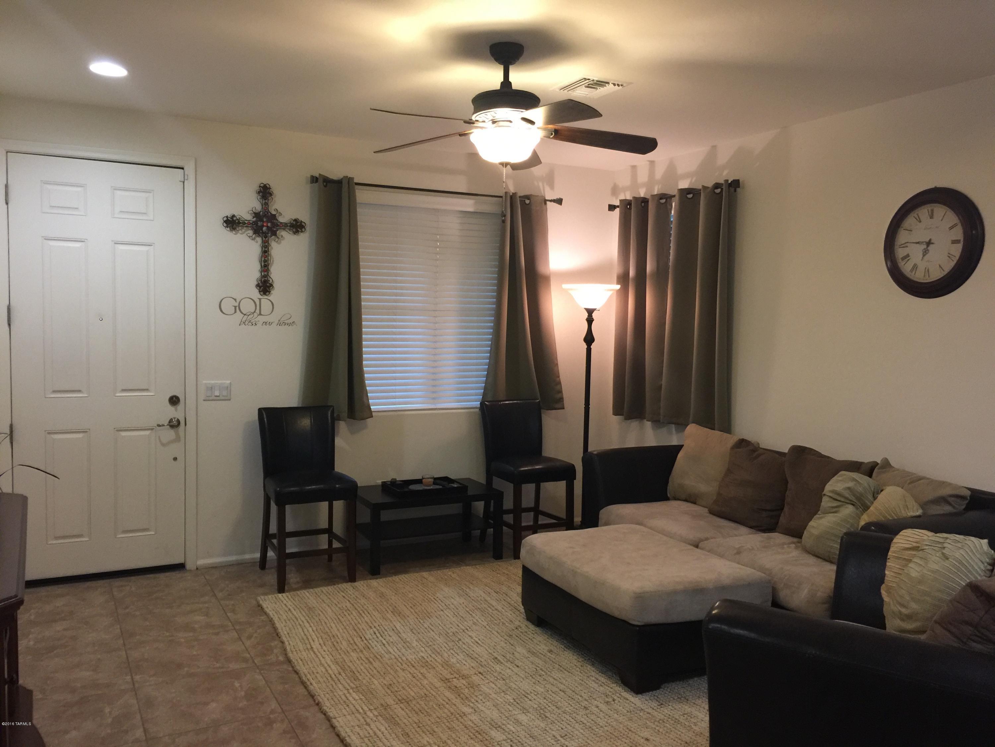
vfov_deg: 48.2
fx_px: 834
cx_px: 498
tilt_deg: -5.1
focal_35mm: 29
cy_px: 374
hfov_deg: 61.7
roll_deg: -1.7
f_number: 2.2
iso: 100
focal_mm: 4.15
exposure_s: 1/15
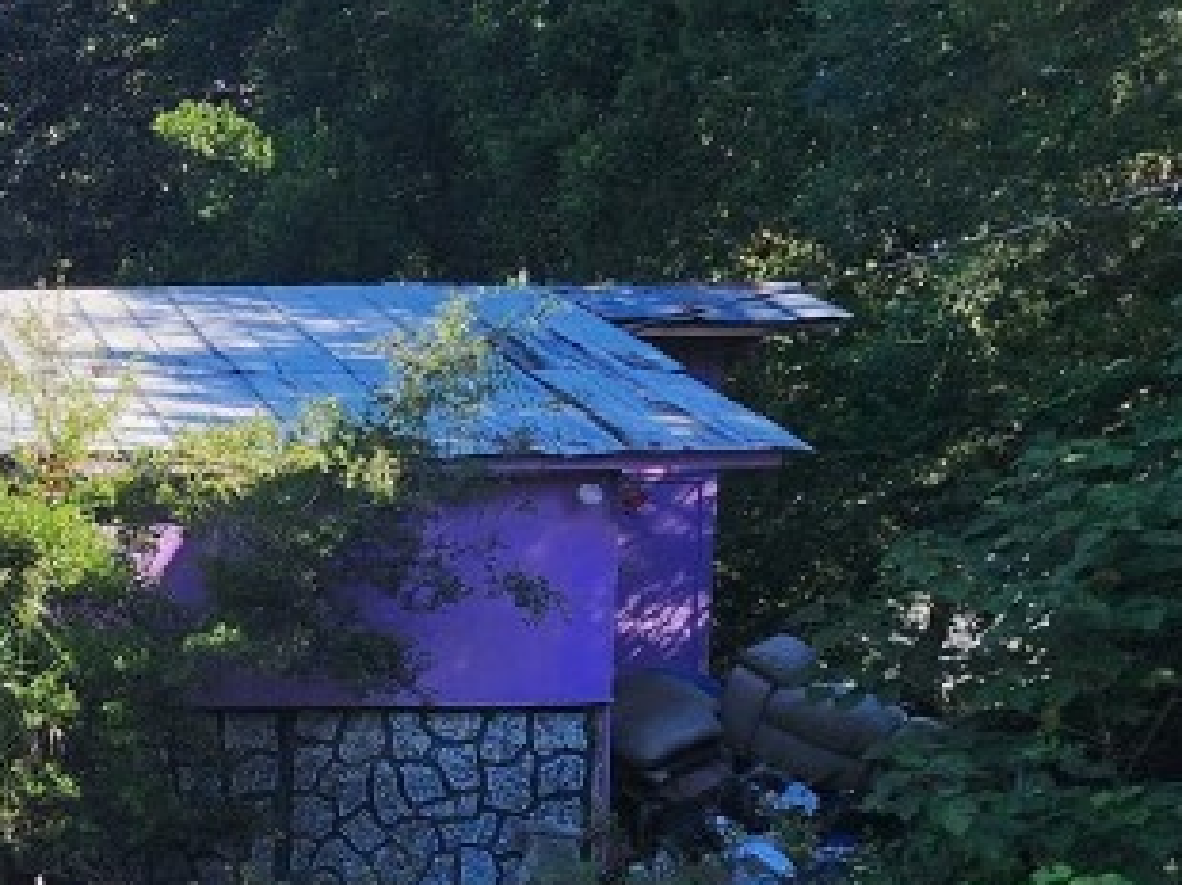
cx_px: -404
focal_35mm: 76
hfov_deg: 22.6
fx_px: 2593
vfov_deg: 19.0
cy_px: 820
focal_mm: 6.4
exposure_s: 1/677
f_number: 1.8
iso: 12
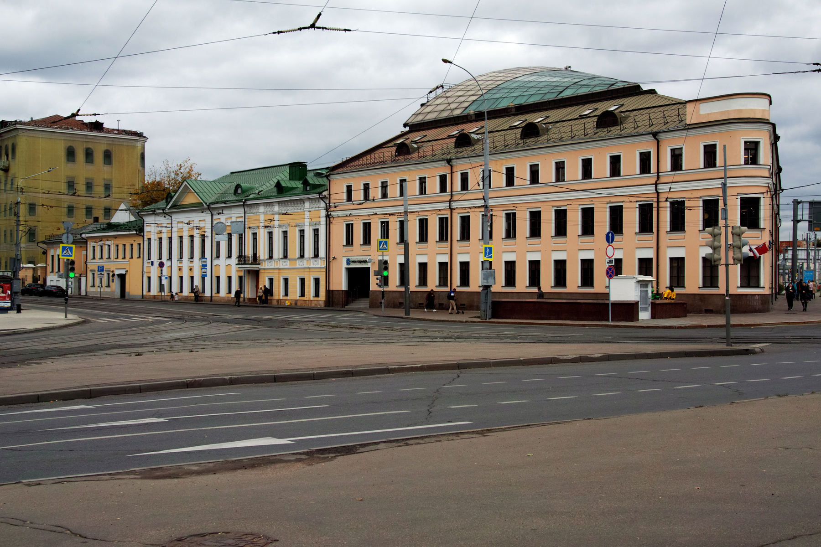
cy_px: 274
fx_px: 1049
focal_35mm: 46
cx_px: 410
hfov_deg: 42.7
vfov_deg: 29.2
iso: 100
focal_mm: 35
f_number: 8
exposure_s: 1/200
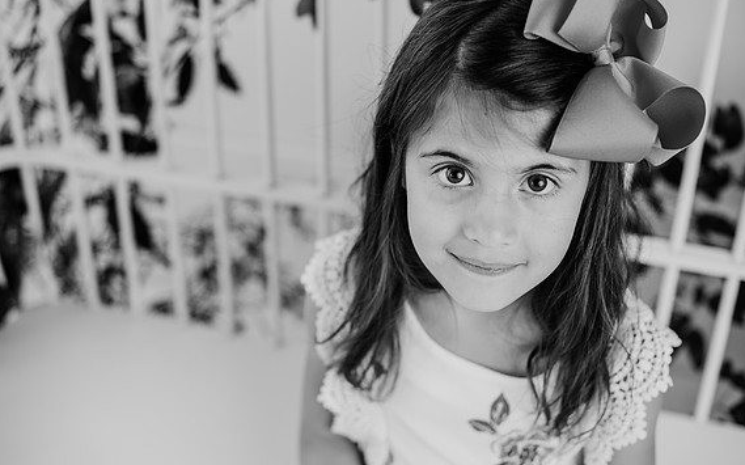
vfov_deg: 24.8
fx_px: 1055
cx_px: 376
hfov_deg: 38.9
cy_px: 226
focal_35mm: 52
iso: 125
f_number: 2.8
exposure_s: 1/160
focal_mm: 50
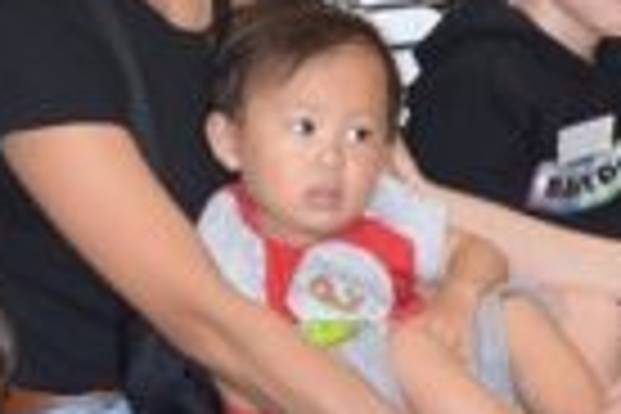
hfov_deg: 6.5
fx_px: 5485
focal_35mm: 318
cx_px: 4
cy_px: -623
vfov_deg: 4.2
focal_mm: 38
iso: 1000
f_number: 4.5
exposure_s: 1/60
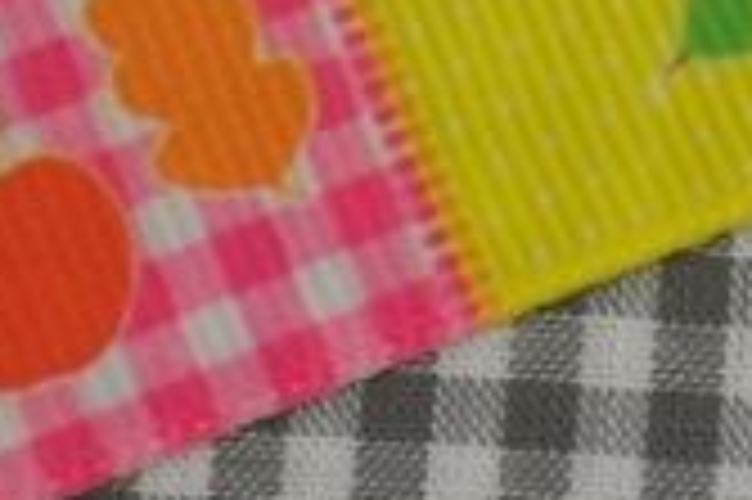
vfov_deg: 4.2
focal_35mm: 330
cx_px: 617
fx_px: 6886
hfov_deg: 6.2
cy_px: 101
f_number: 5.3
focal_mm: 46
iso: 450
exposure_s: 1/60
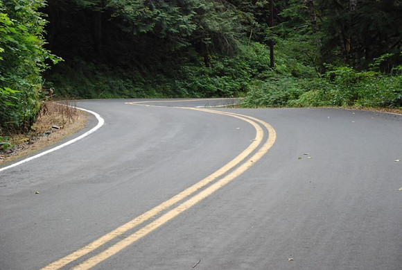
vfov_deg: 13.1
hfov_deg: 19.4
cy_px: 135
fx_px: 1175
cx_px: 201
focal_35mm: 105
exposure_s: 1/160
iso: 1600
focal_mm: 70
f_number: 5.6
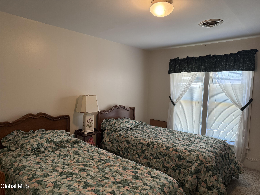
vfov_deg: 56.8
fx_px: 180
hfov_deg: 71.6
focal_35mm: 24
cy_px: 98
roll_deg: -2.2
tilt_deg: -3.5
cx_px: 130
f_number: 1.78
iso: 320
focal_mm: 6.76
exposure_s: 1/120
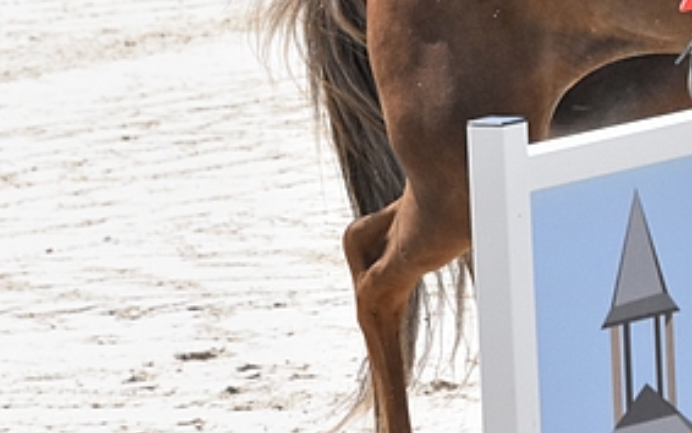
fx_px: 12102
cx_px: 787
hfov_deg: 3.3
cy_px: -216
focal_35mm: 642
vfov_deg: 2.0
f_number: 5.6
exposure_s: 1/8000
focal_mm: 135
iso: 2000
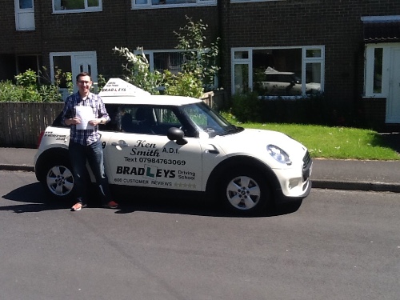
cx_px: 200
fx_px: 508
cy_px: 150
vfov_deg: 32.9
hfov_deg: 42.9
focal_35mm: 44
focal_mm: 2.03
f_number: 2.4
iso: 40
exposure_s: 1/743
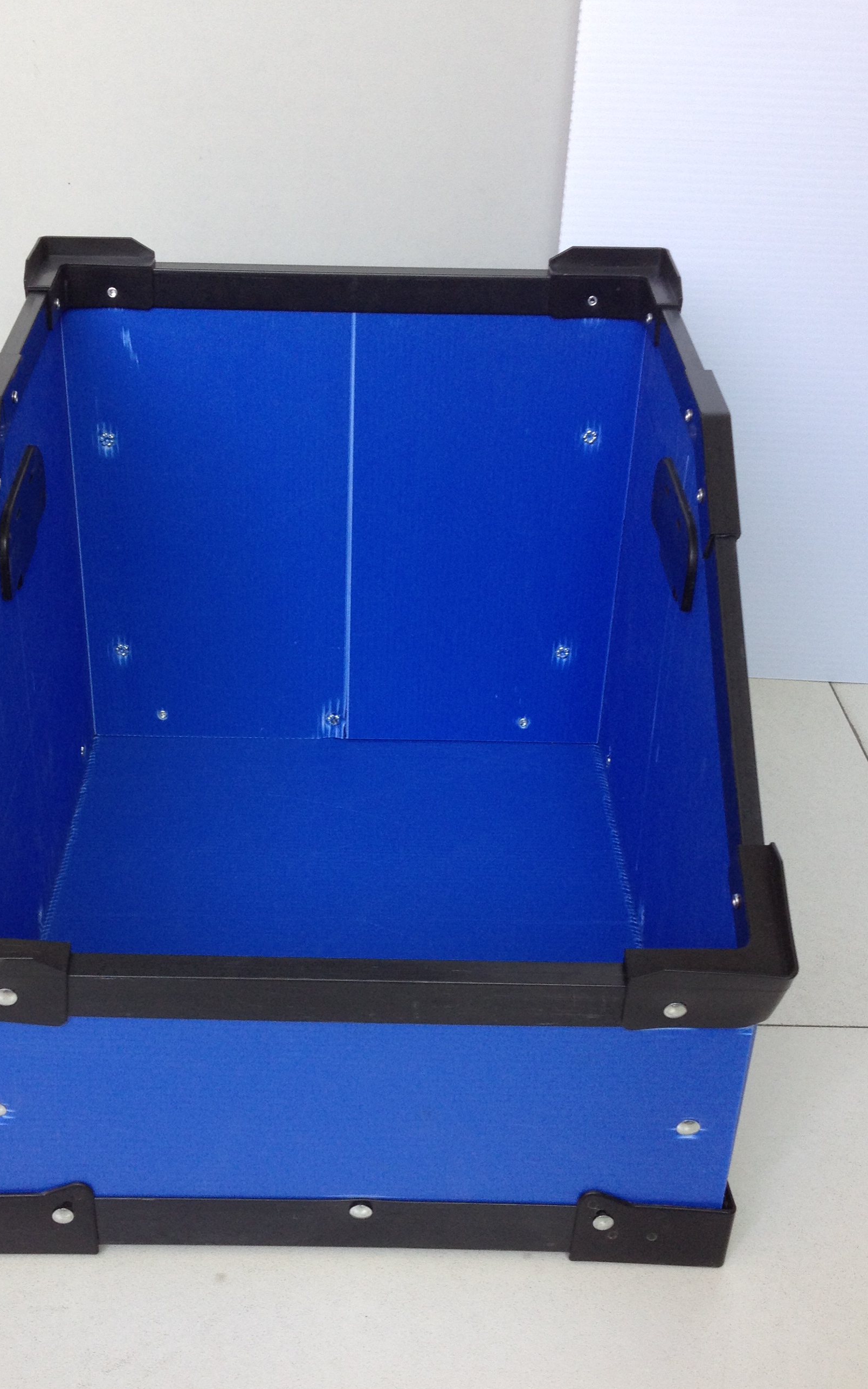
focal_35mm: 47
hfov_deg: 27.4
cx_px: 354
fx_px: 1779
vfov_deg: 42.6
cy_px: 774
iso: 50
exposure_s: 1/60
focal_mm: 4.28
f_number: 2.4
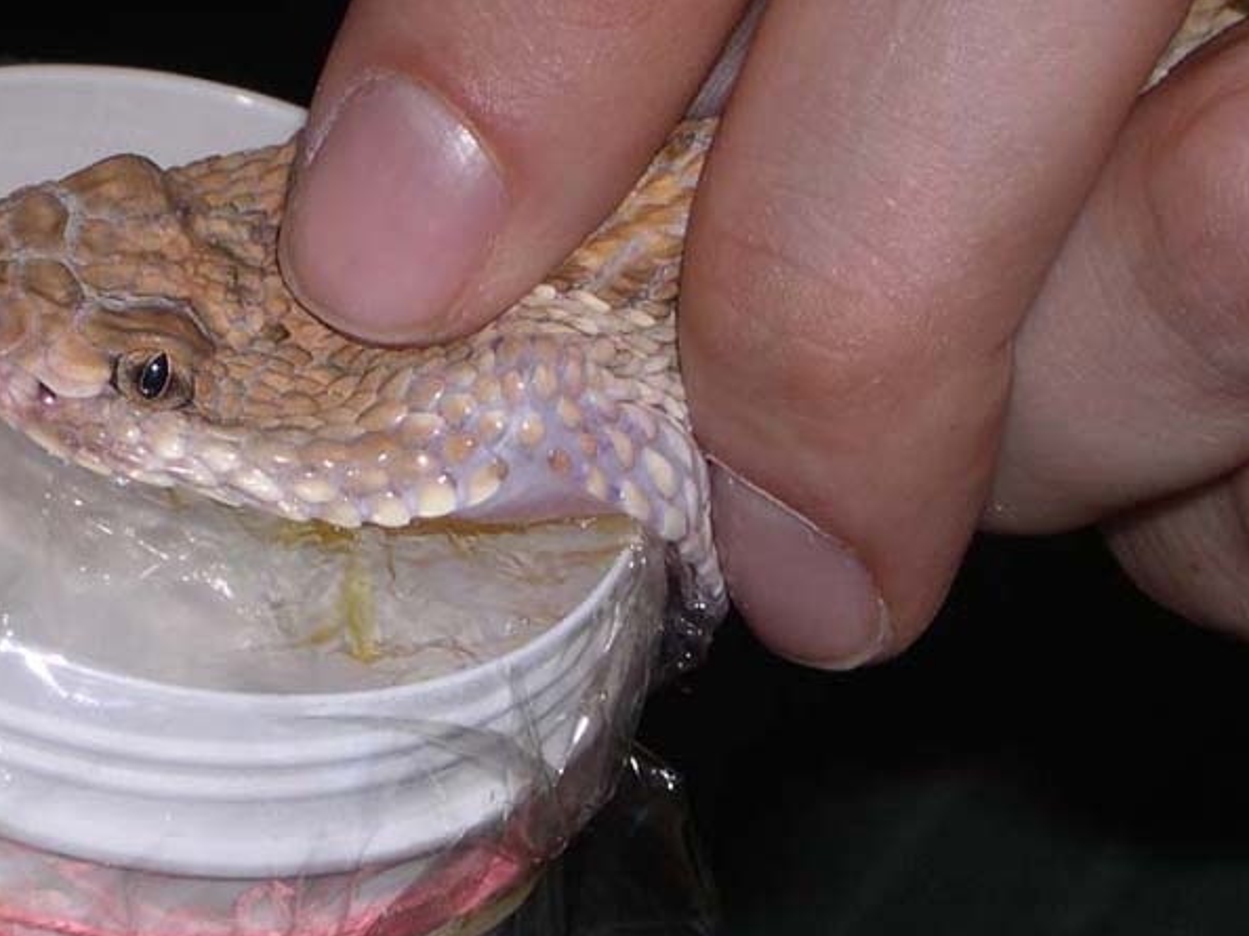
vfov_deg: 8.0
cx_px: 244
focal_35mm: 186
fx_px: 6708
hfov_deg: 10.6
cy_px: 438
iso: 100
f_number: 12
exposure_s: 1/60
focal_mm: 19.5
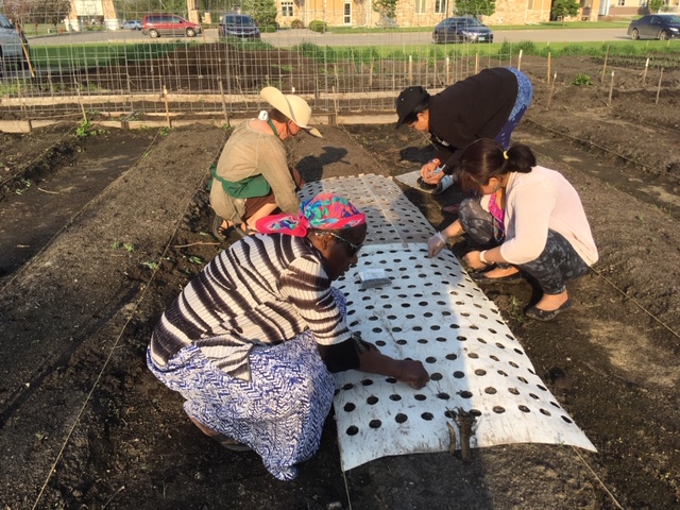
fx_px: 570
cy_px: 255
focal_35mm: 29
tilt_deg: -21.9
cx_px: 340
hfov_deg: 61.7
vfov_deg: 48.2
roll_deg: -0.1
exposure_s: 1/754
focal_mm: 4.15
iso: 25
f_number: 2.2
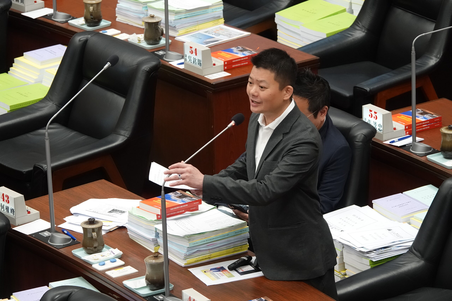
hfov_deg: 7.1
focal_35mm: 289
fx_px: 3628
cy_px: 150
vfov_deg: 4.8
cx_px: 226
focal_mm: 105.83
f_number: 4
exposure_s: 1/125
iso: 2000
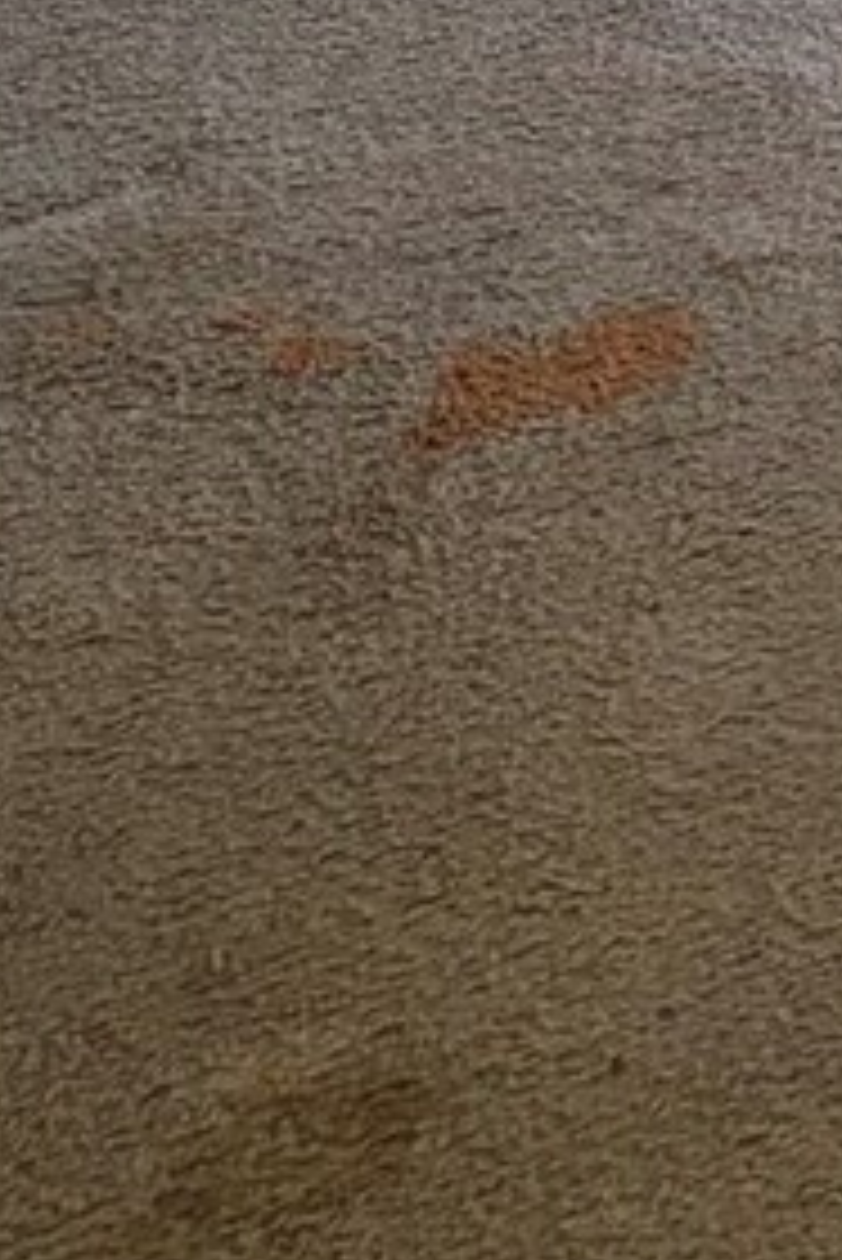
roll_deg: -0.3
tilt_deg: -16.4
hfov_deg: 8.9
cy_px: -1332
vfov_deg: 12.7
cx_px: 2040
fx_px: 4870
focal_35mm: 139
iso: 125
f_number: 1.6
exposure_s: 1/121
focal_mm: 5.96
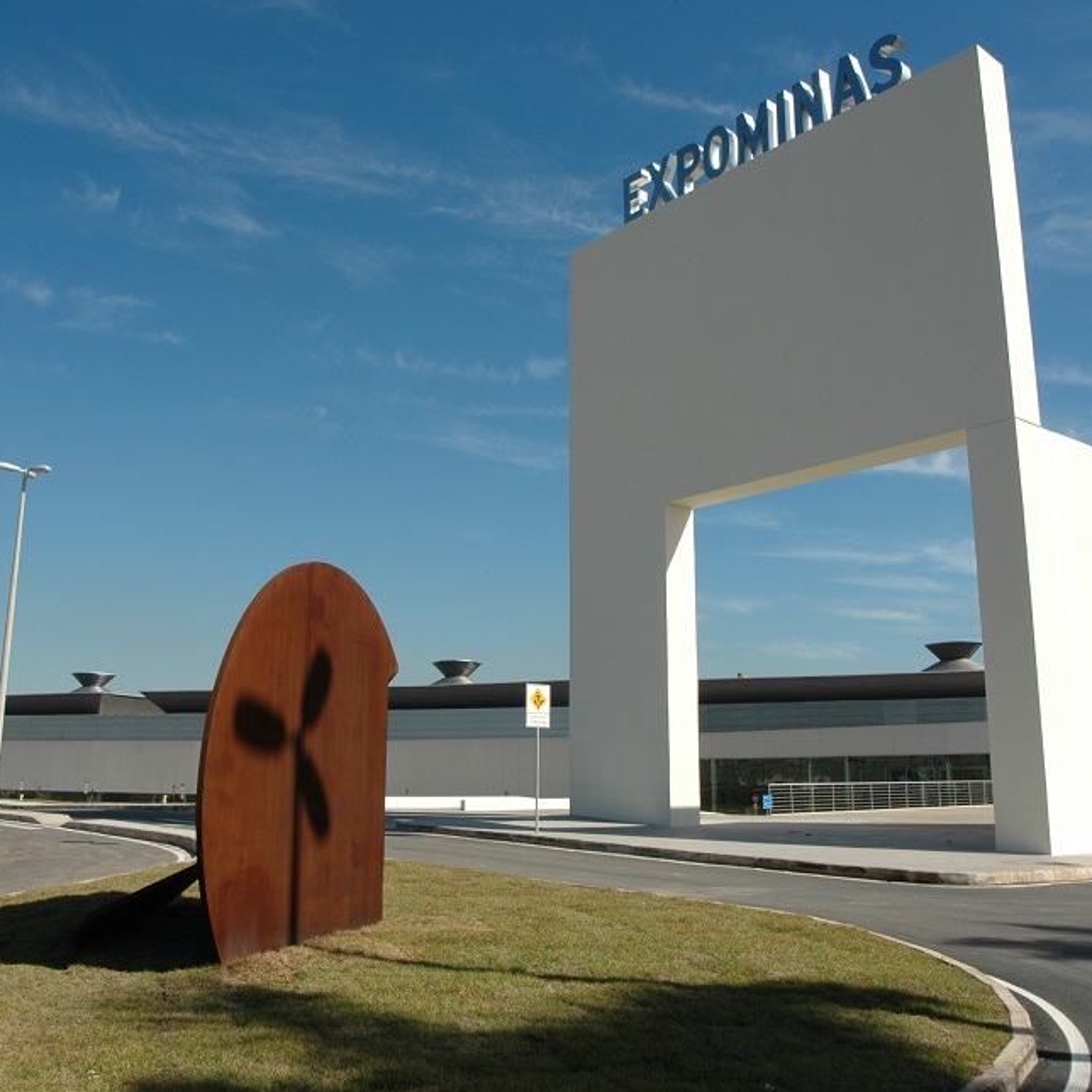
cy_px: 531
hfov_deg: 54.6
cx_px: 541
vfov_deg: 54.6
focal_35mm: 30
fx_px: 1059
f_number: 18
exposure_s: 1/125
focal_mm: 15
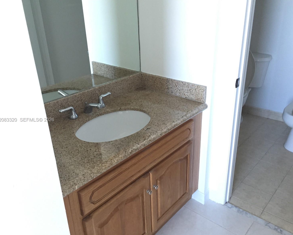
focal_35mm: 31
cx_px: 152
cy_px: 120
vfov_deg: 47.1
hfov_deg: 57.2
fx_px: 269
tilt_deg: -26.2
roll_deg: +1.9
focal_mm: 4.15
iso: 125
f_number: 2.2
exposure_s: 1/30
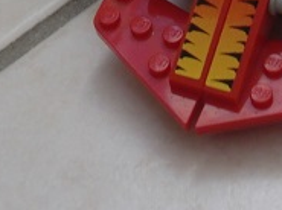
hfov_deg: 12.6
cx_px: 258
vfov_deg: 8.9
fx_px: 1268
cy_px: -210
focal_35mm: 156
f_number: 2.8
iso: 160
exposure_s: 1/60
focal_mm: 6.3
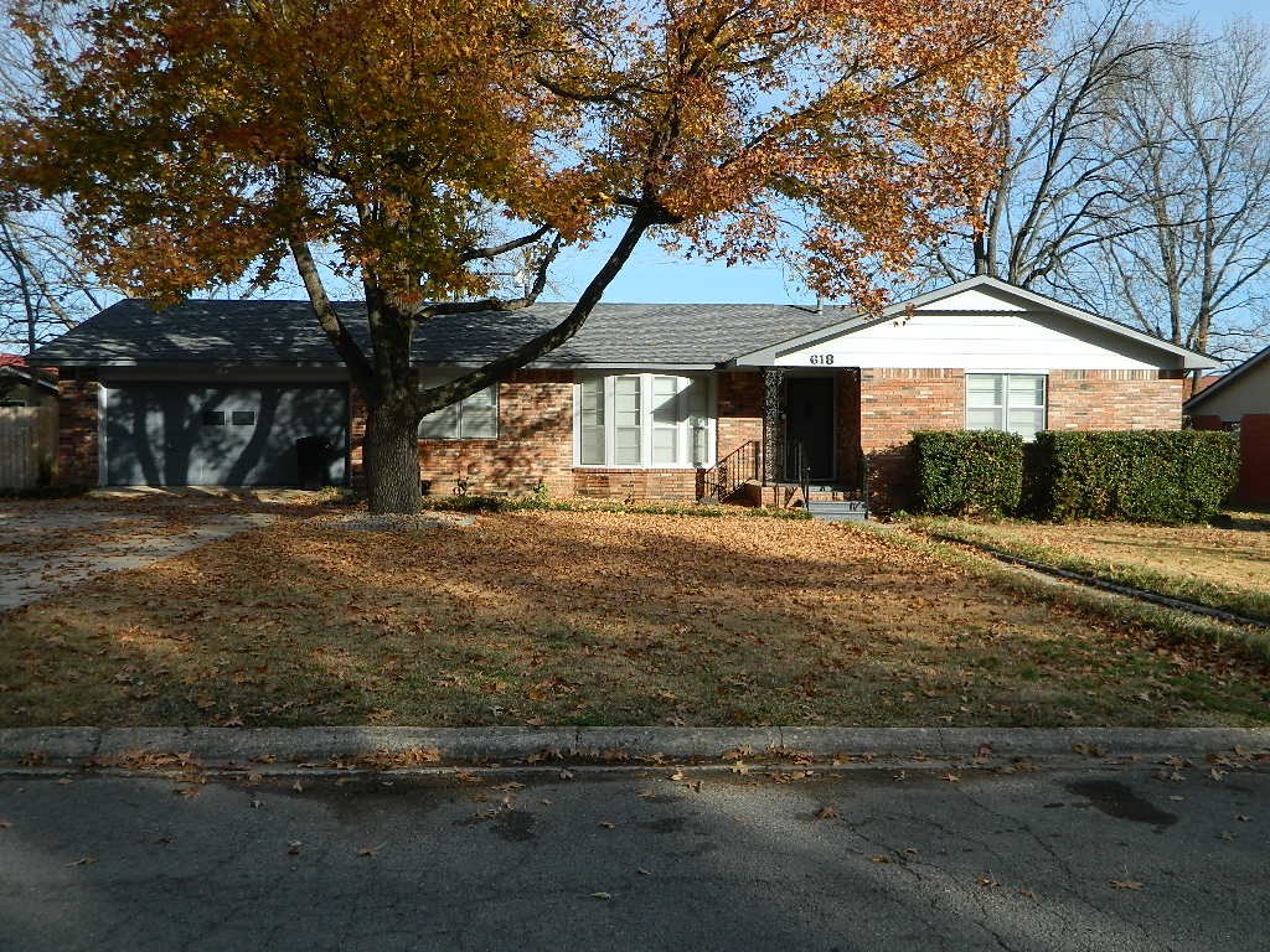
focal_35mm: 31
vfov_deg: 45.4
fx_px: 1137
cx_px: 635
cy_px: 476
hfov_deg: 58.4
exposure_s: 1/640
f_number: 3.2
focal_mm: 5.6
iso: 80
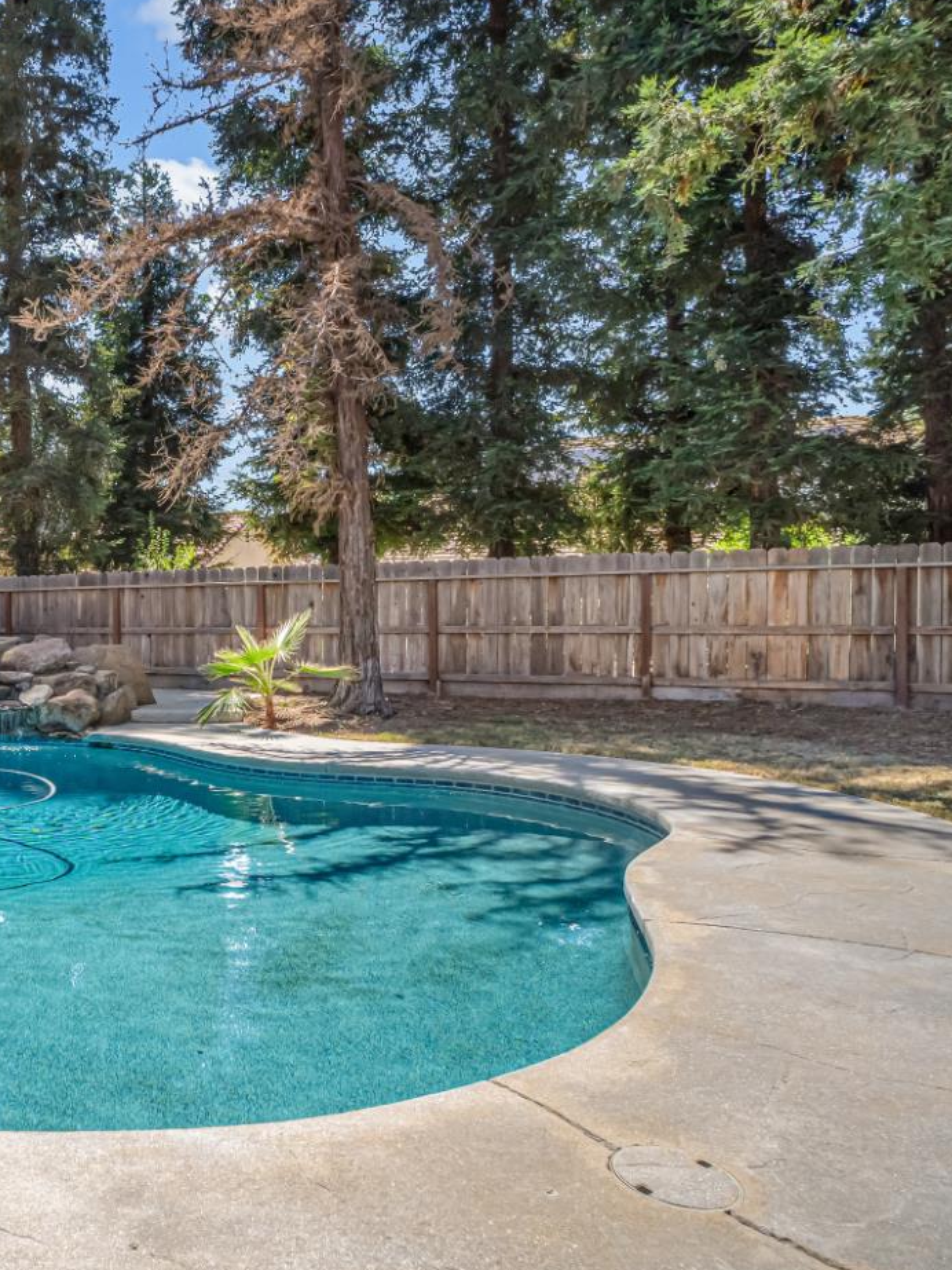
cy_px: 625
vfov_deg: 67.8
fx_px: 946
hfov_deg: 47.3
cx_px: 73
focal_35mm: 26
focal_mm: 11
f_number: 9
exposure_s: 1/400
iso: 400
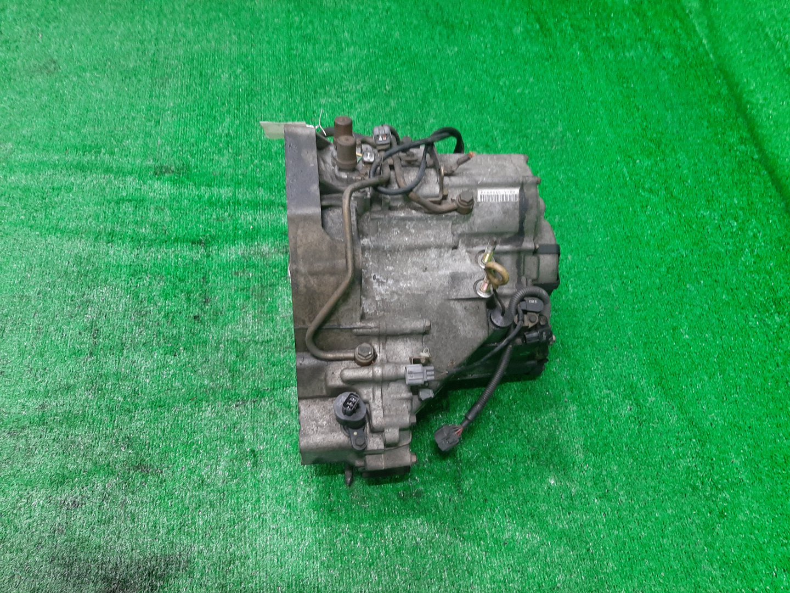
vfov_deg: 53.1
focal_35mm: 26
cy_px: 296
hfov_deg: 67.3
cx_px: 395
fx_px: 593
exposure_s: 1/50
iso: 183
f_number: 1.7
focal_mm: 3.93
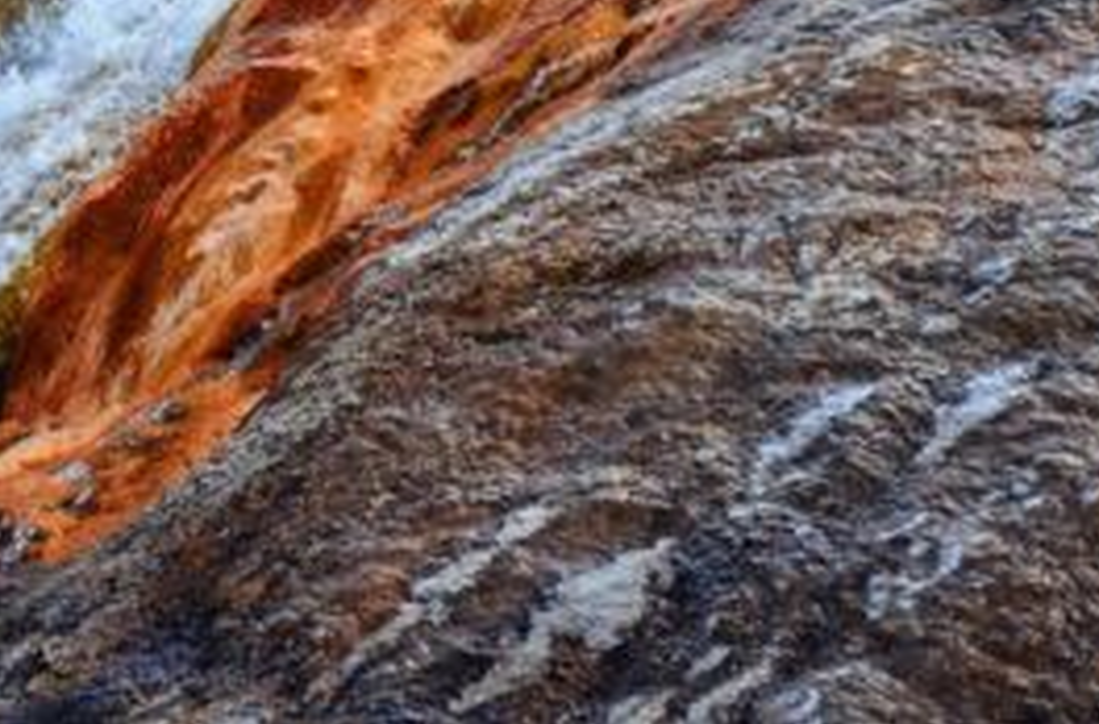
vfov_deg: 3.3
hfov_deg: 5.1
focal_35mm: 408
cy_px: -148
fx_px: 12411
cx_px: 29
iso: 200
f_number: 5.3
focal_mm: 112
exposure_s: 1/400
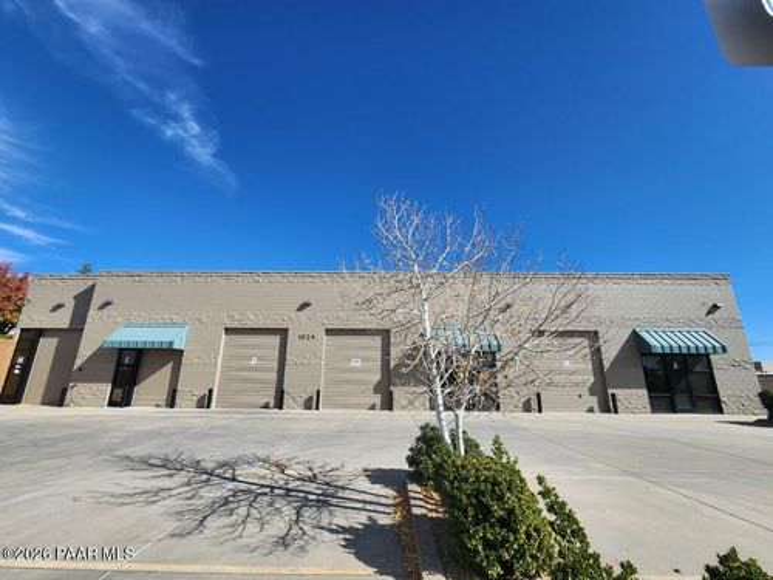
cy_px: 290
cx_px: 386
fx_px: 290
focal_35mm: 13
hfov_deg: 106.2
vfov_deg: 89.9
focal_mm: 2.2
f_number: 2.2
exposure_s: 1/1756
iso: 50
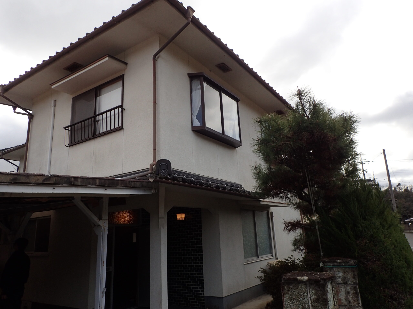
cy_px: 154
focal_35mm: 25
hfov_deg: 69.4
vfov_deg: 54.9
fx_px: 298
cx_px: 206
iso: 100
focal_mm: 4.5
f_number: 8
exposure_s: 1/125
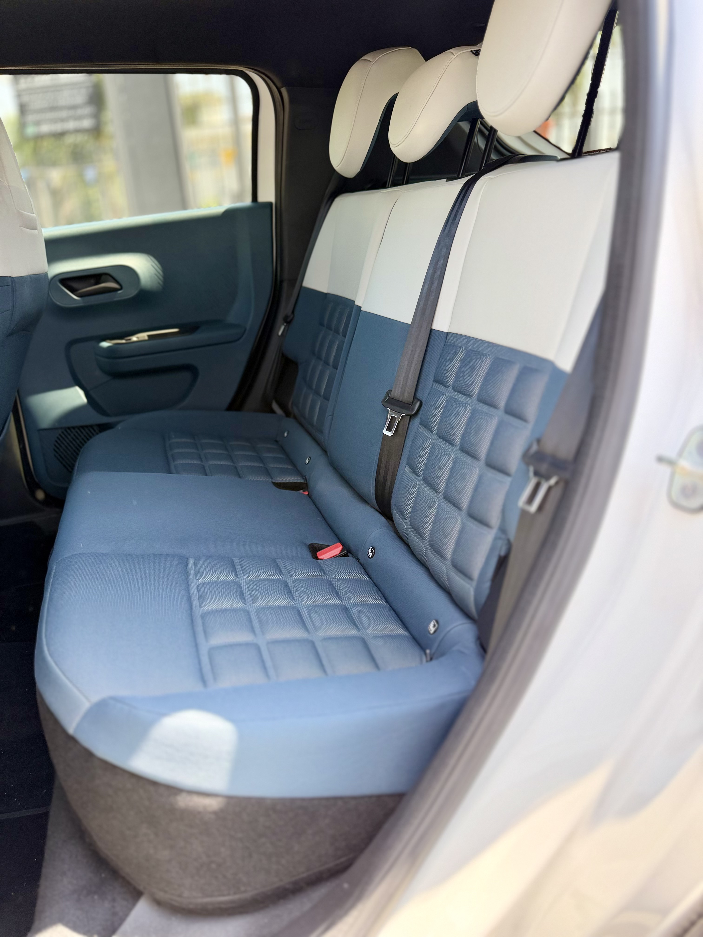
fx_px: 650
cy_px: 468
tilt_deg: -20.2
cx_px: 352
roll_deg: +3.4
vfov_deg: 71.6
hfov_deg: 56.8
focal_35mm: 24
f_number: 1.78
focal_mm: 6.76
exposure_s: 1/194
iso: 80
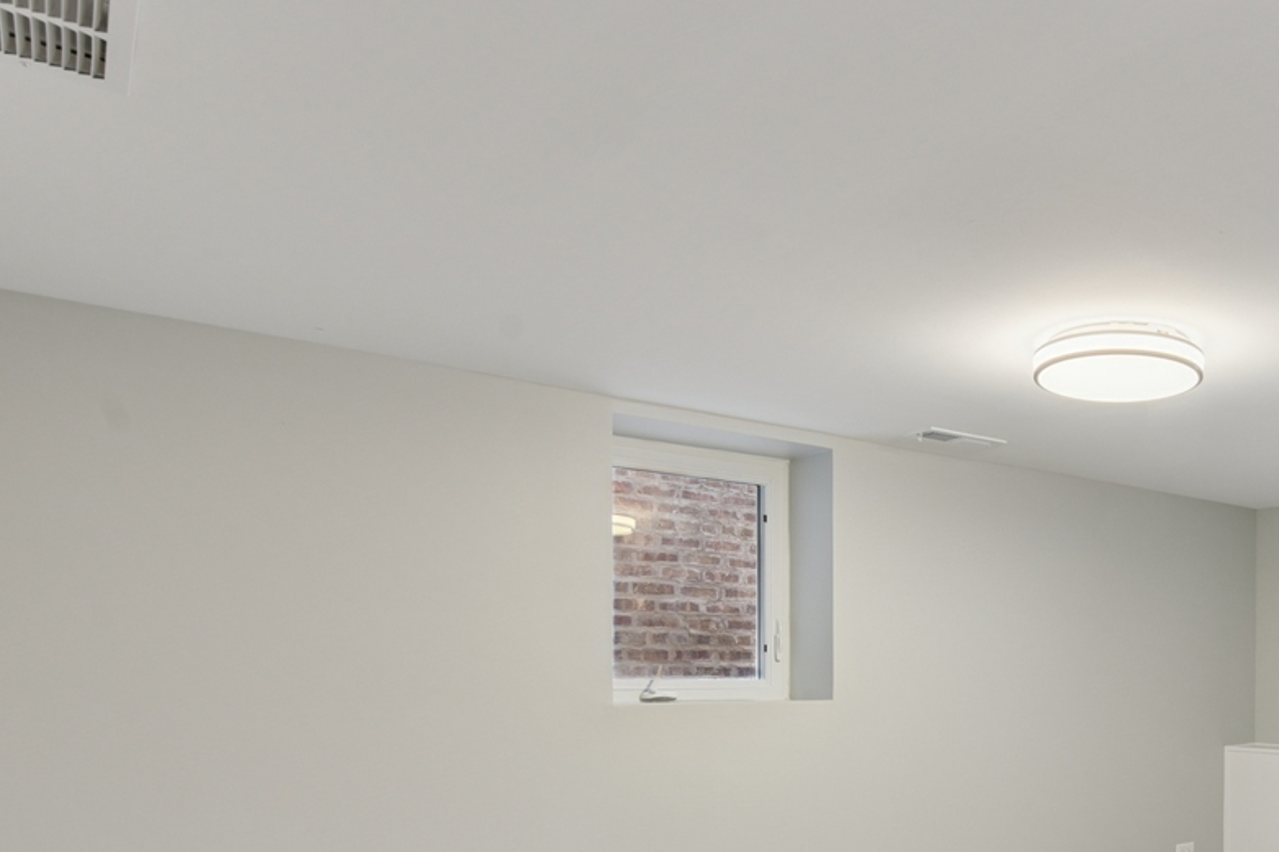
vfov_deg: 42.6
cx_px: 1030
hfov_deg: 58.6
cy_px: 698
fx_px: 1030
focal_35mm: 29
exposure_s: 1/13
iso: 400
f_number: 8
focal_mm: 14
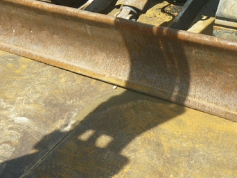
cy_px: 57
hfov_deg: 32.7
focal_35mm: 59
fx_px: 404
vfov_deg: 24.6
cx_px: 118
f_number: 4.2
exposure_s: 1/200
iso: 80
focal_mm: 7.5
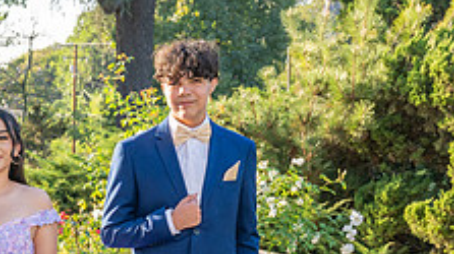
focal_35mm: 101
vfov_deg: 11.6
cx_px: -71
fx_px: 1215
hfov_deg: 20.0
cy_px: 338
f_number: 5.6
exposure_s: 1/200
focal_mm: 37
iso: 200
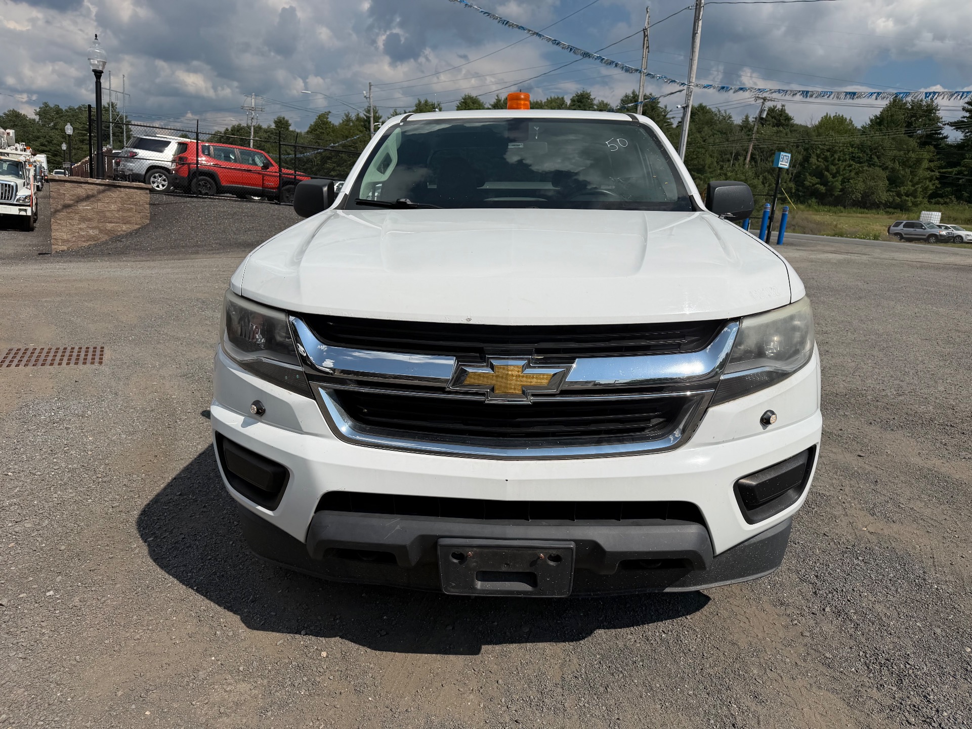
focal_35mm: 24
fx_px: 674
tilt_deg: -12.8
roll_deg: -5.5
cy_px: 364
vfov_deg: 56.8
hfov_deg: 71.6
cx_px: 486
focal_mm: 6.76
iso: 100
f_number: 1.78
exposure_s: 1/14286
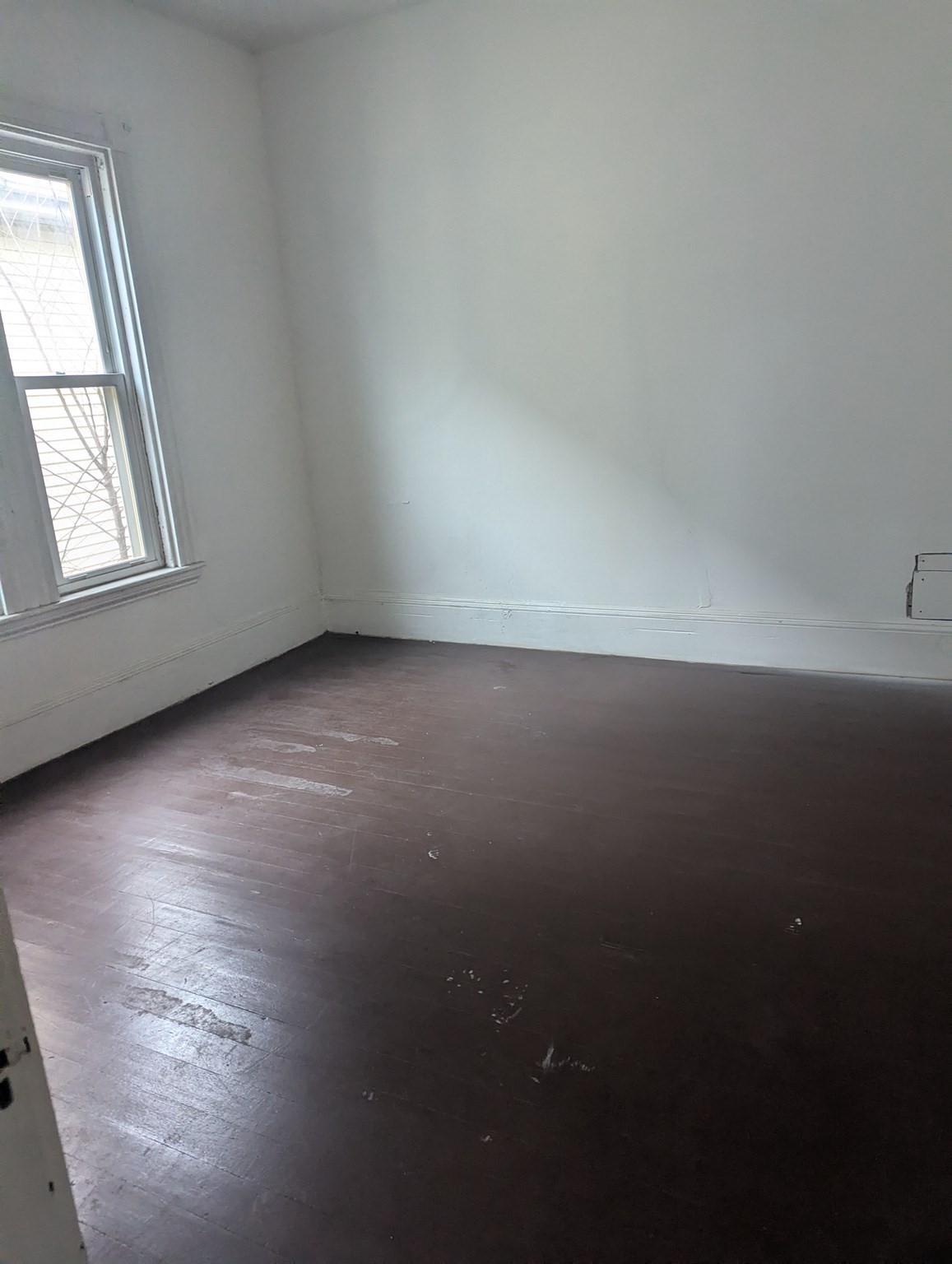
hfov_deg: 56.9
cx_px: 476
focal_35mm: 24
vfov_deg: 71.5
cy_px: 632
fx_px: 878
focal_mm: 6.81
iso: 410
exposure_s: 1/237
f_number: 1.85
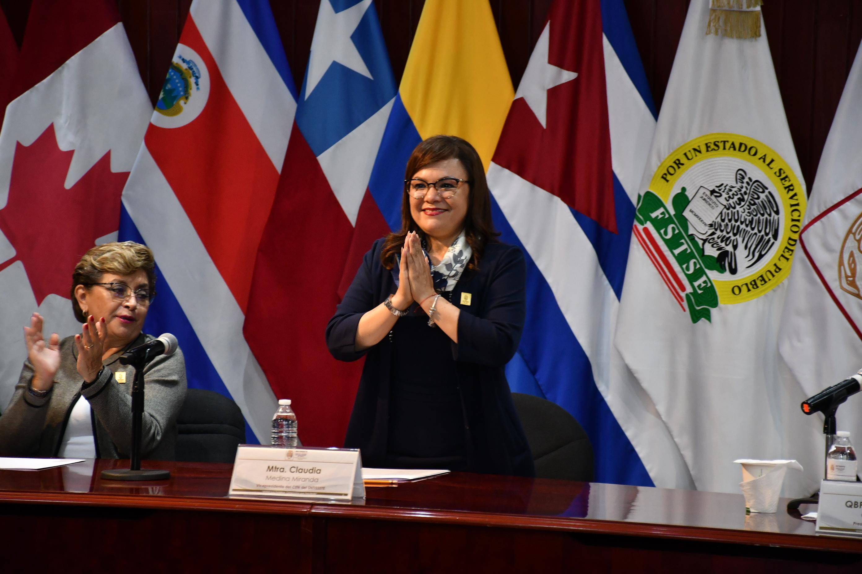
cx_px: 431
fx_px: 3591
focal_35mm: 150
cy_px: 287
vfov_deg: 9.1
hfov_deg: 13.7
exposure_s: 1/100
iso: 1250
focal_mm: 100
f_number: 5.6
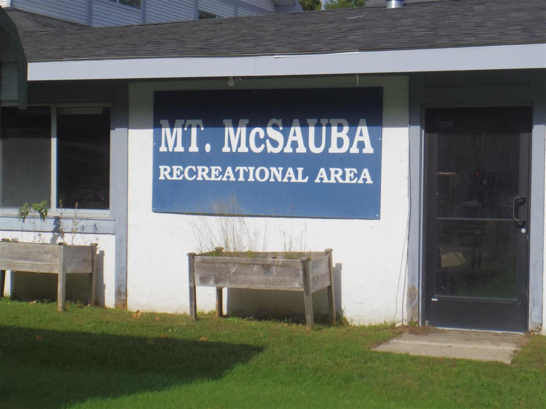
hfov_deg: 28.2
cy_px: 204
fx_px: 1088
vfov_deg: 21.3
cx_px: 273
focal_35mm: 69
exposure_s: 1/2000
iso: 800
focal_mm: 15
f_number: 5
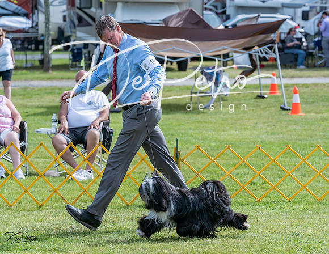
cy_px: 129
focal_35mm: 178
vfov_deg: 8.5
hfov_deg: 11.0
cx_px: 190
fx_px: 1708
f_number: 5.6
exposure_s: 1/1250
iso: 320
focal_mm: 138
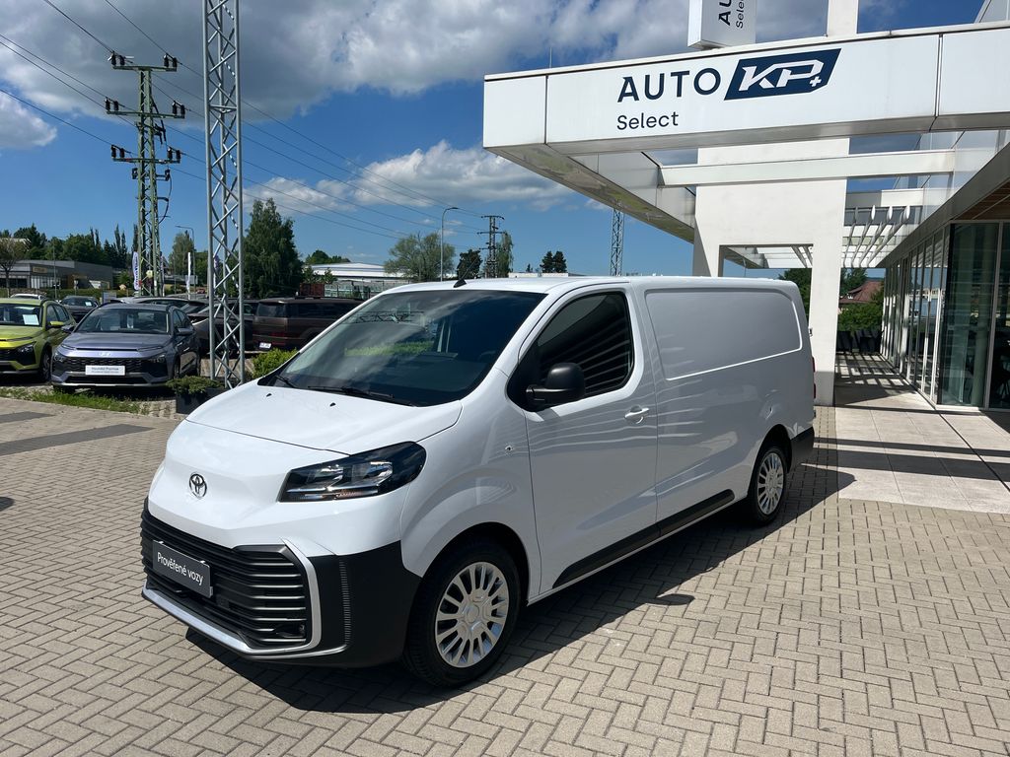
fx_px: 759
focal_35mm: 26
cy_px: 378
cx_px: 505
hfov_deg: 67.3
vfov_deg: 53.1
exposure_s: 1/7353
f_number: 1.6
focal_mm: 5.1
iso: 50
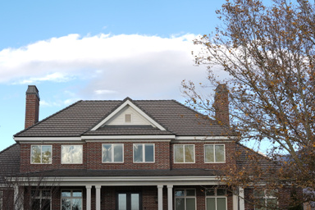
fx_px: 525
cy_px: 129
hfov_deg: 33.3
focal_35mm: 60
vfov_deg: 22.6
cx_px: 121
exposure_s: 1/500
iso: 80
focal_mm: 24
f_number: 2.8
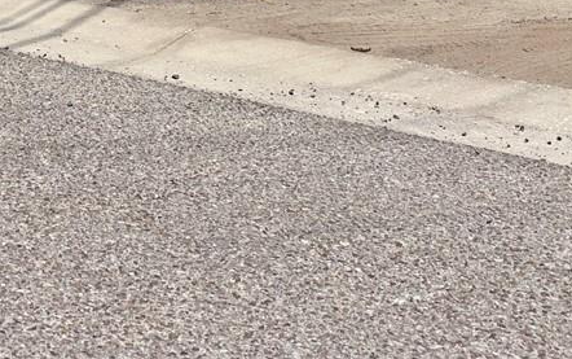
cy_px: -416
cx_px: -43
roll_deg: +0.2
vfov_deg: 12.2
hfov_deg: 21.5
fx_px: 1435
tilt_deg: +4.4
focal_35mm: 92
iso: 80
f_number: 1.78
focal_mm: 6.86
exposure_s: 1/7576
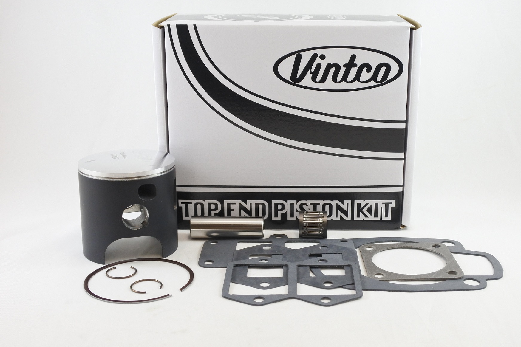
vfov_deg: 34.2
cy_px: 170
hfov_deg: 49.6
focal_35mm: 39
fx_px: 564
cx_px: 263
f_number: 4
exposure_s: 1/125
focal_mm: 14.3
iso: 500
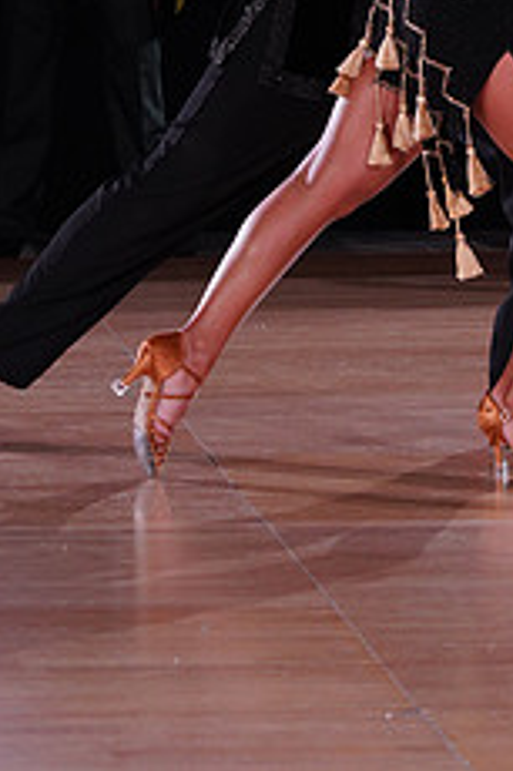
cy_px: -198
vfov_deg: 7.7
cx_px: 421
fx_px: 5672
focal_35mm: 265
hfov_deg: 5.2
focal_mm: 105
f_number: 6.3
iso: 1600
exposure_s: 1/160
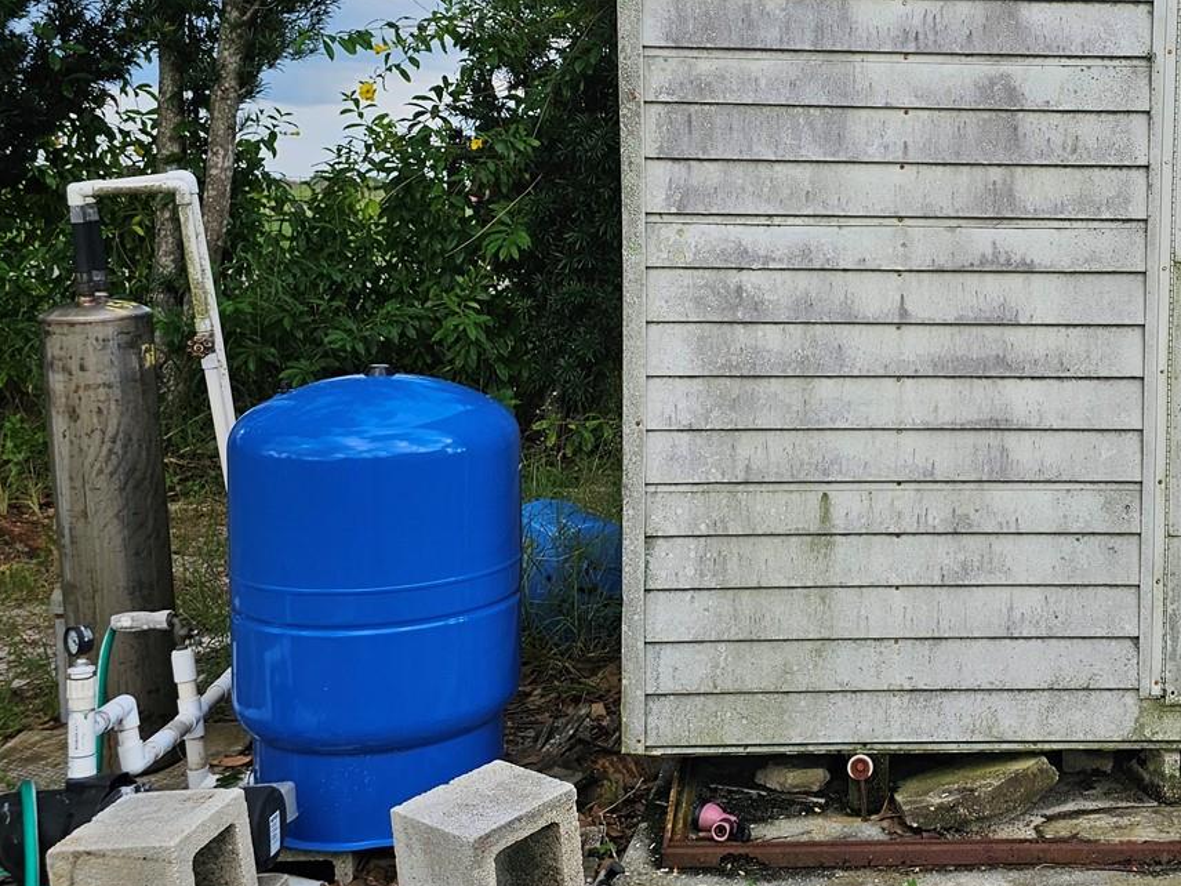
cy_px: 338
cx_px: 1004
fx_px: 1467
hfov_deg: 41.3
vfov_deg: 33.4
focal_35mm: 43
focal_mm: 6.3
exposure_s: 1/719
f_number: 1.7
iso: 32
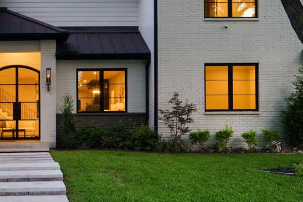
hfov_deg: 33.3
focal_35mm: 58
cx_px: 52
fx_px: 488
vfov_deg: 23.3
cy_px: 72
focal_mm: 21
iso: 320
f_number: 2.8
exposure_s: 1/5
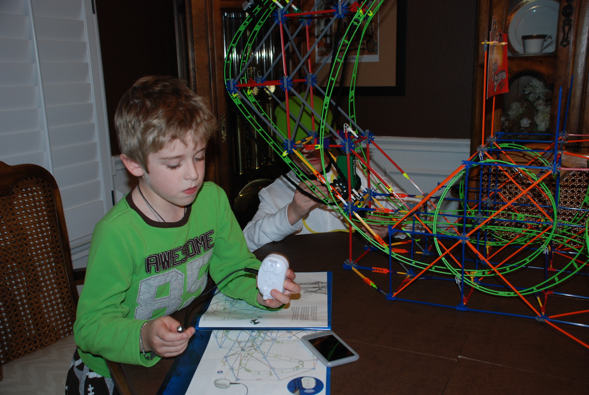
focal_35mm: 36
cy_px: 198
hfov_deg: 53.1
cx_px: 294
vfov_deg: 37.0
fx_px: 590
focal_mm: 24
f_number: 4
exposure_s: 1/60
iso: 200
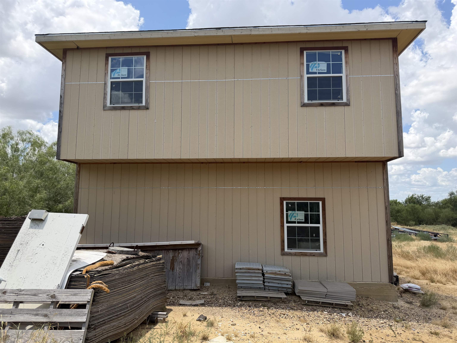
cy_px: 172
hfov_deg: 71.6
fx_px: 317
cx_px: 228
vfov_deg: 56.8
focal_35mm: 24
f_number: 1.78
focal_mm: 6.76
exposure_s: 1/4975
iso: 100
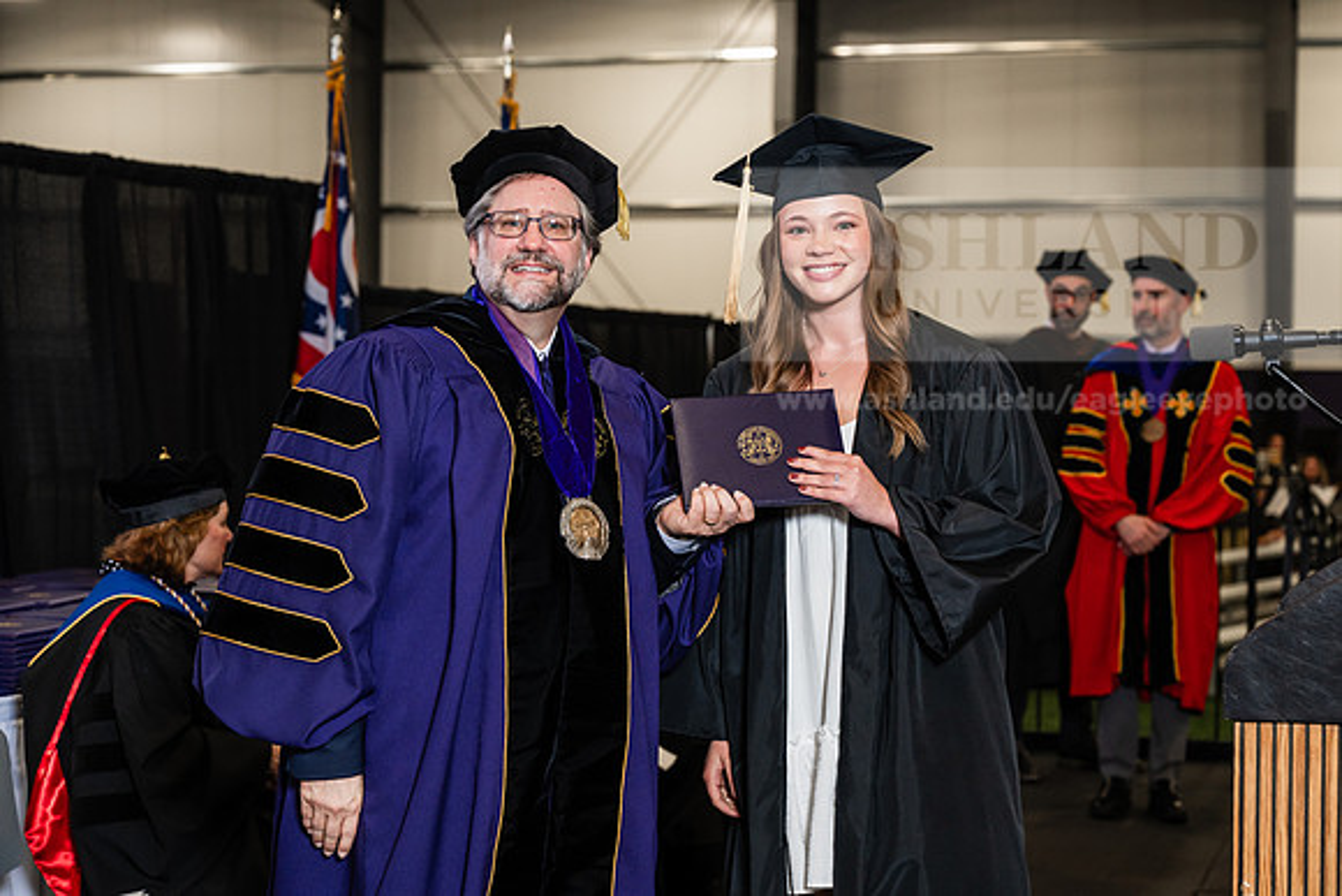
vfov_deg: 19.5
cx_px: 671
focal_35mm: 70
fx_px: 2610
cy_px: 448
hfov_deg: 28.8
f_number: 4.5
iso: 1250
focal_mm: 70
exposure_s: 1/200
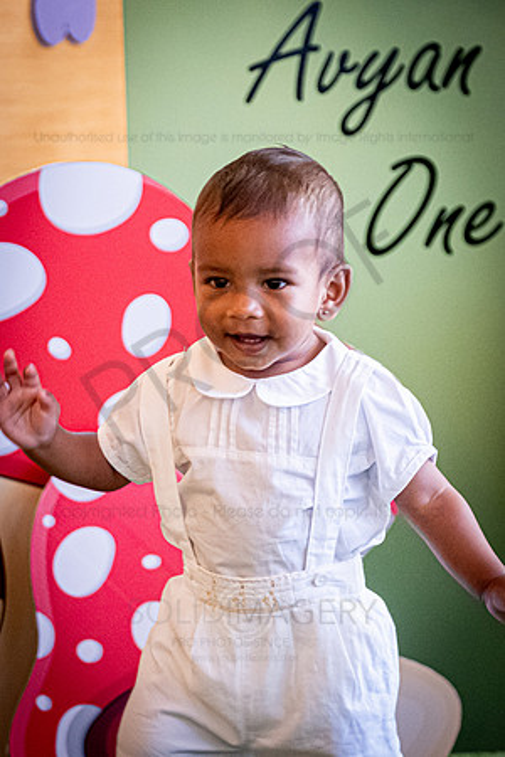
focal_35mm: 204
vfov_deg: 10.1
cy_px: 378
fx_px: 4292
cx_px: 157
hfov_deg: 6.7
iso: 4000
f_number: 2.8
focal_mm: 90.6
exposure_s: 1/125
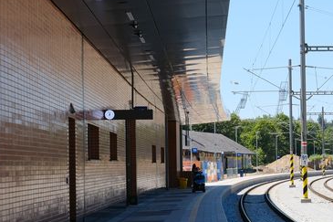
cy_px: 142
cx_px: 349
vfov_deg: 12.5
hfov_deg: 18.2
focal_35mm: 109
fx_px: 1008
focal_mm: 34
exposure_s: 1/1400
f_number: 4
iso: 320
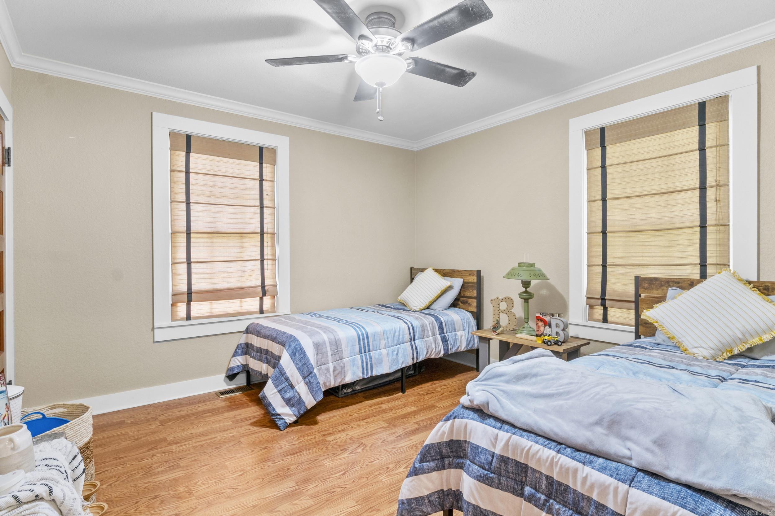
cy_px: 258
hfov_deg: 90.0
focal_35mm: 18
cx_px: 388
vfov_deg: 67.4
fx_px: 387
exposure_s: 2.5
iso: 250
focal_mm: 12
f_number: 9
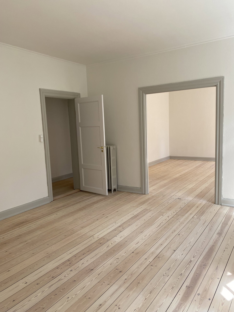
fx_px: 234
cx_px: 117
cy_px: 156
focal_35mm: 26
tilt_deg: -7.7
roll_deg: +2.1
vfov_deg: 67.3
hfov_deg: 53.1
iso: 32
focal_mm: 4.25
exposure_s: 1/121
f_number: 1.8
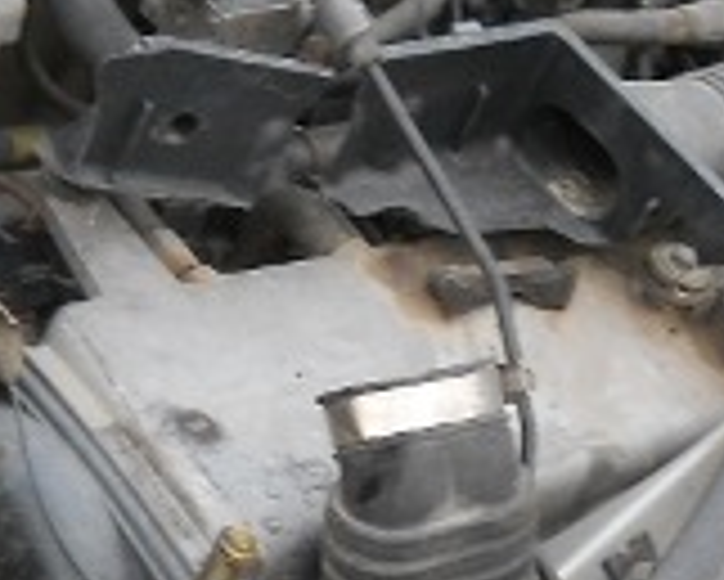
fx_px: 3409
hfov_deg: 12.1
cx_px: 499
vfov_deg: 9.7
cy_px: 522
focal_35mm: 159
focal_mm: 6.72
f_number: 3.1
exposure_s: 1/40
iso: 80
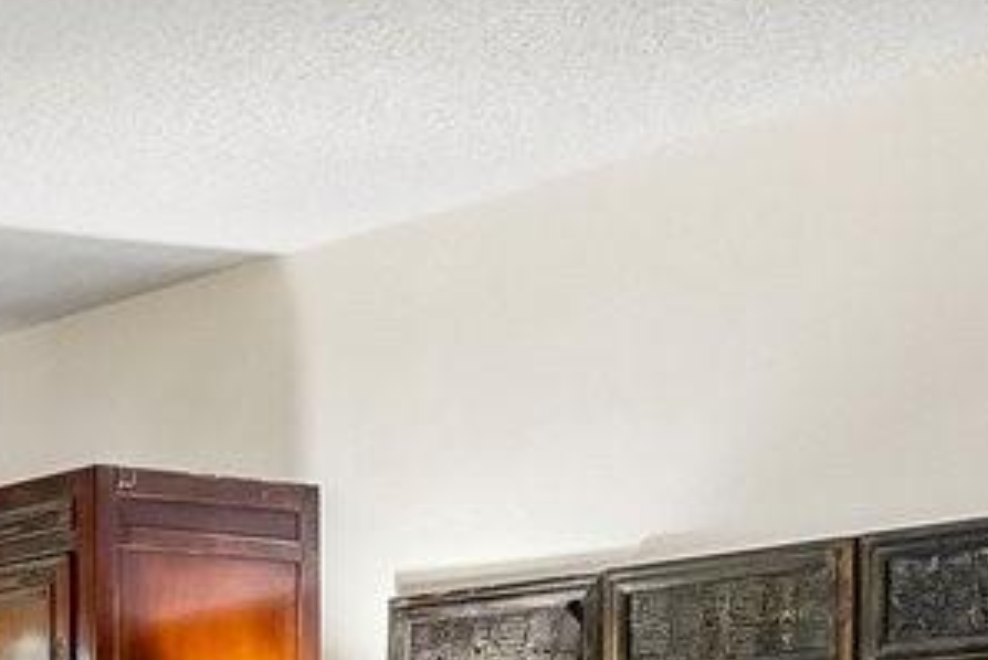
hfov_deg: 15.6
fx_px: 2828
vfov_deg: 12.7
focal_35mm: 103
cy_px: 963
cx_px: -1005
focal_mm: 10
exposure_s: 1/10
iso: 400
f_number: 8
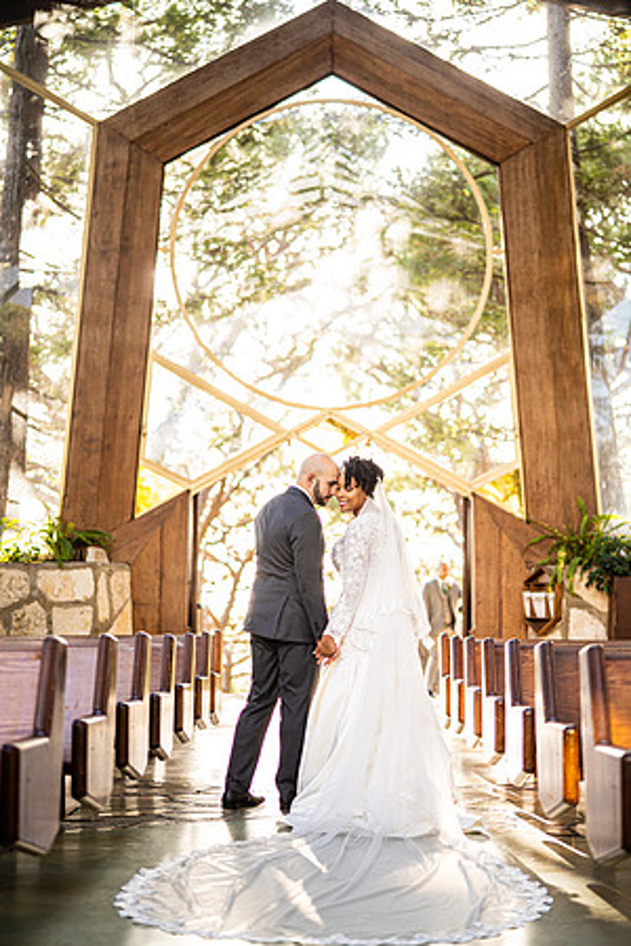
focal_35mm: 50
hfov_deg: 27.0
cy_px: 473
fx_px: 1314
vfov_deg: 39.6
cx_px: 316
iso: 500
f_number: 1.4
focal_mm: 50
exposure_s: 1/1600
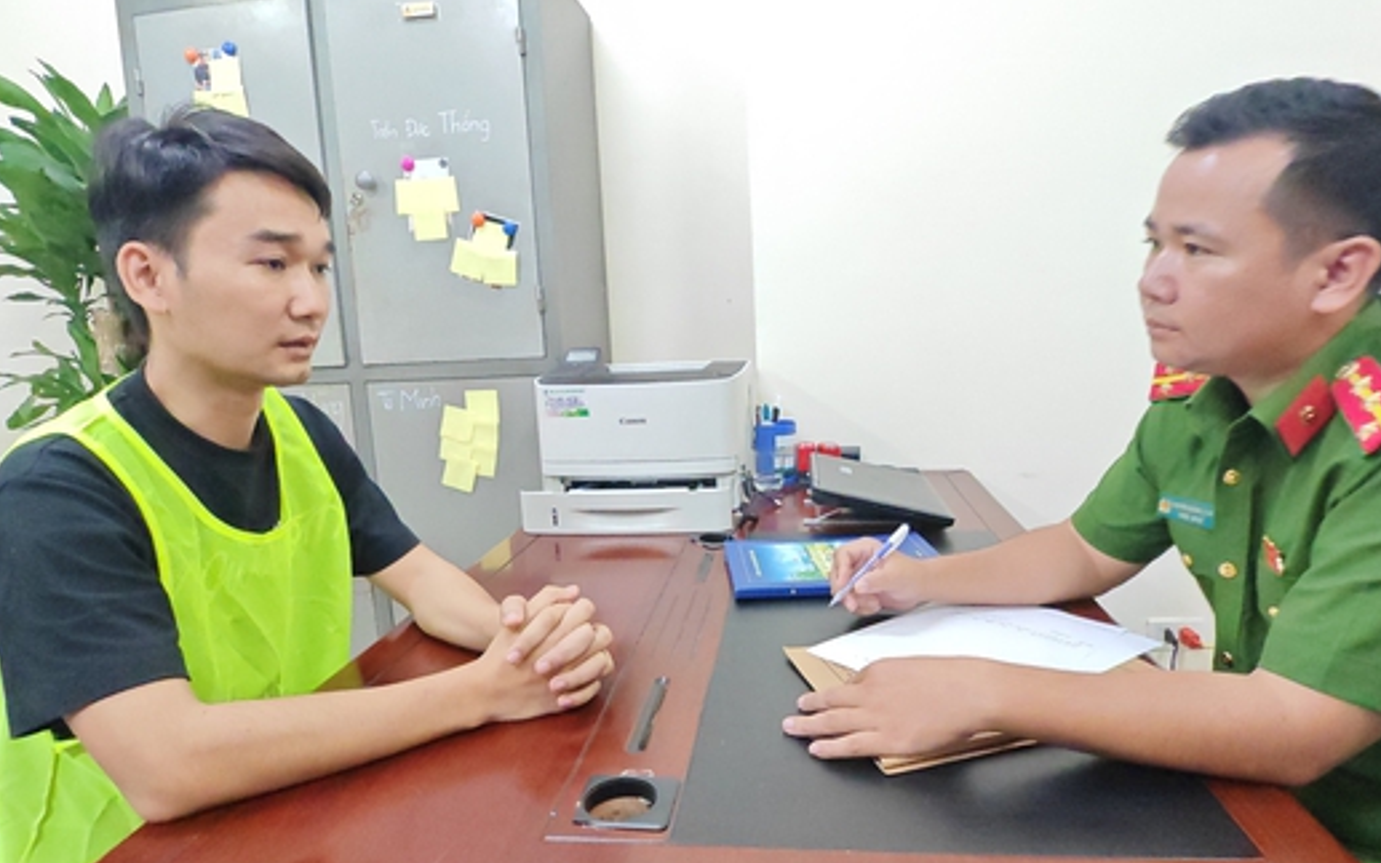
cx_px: 708
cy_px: 438
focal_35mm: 21
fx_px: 790
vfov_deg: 57.3
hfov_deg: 82.3
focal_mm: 1.96
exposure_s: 1/33
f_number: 2.2
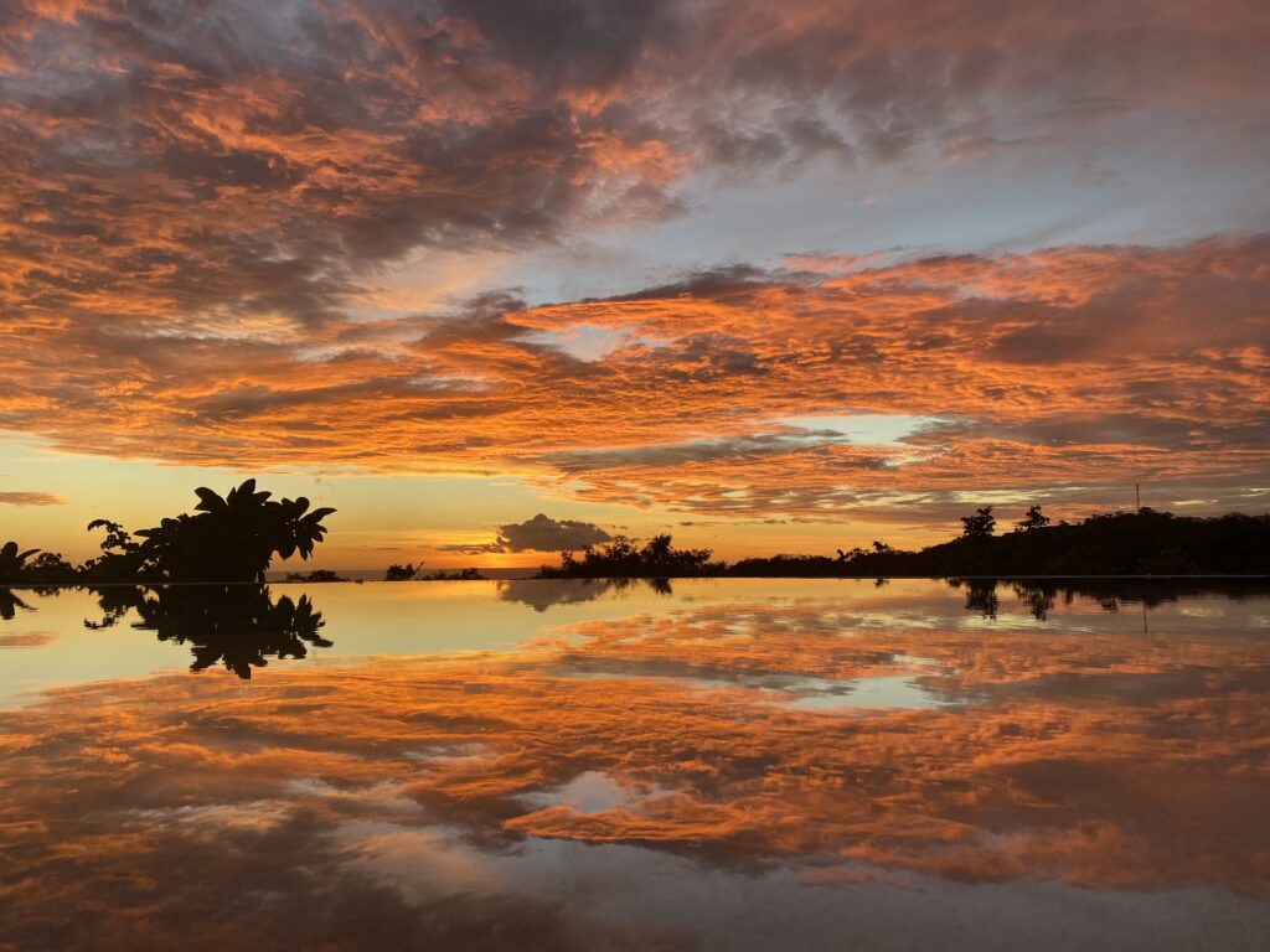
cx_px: 635
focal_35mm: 26
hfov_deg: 67.3
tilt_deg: +4.3
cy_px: 476
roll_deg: +0.2
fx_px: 954
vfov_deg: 53.1
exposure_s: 1/154
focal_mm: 4.25
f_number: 1.8
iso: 32
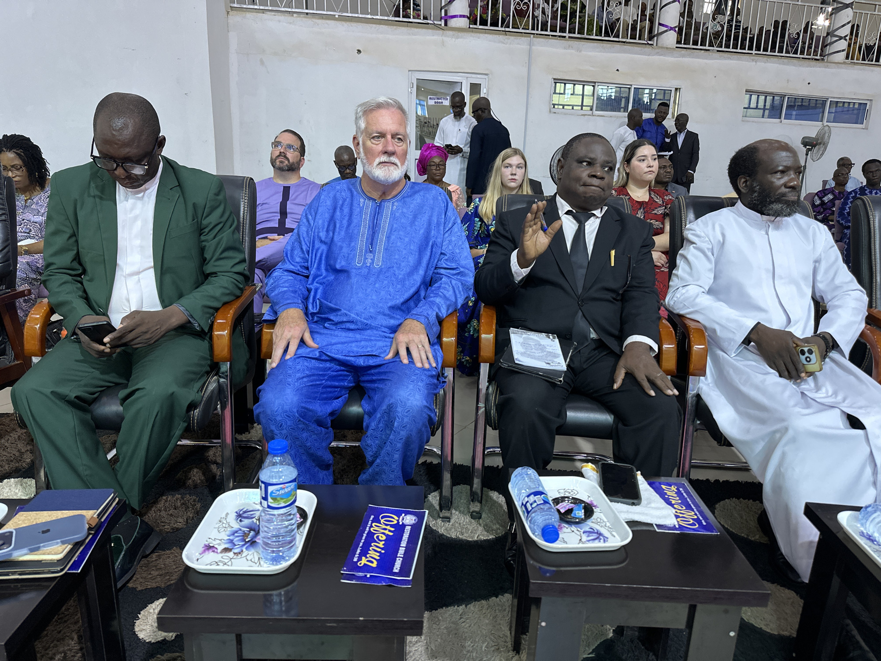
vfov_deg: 56.8
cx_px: 440
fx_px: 611
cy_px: 330
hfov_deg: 71.6
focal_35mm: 24
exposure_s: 1/51
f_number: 1.78
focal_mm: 6.86
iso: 400
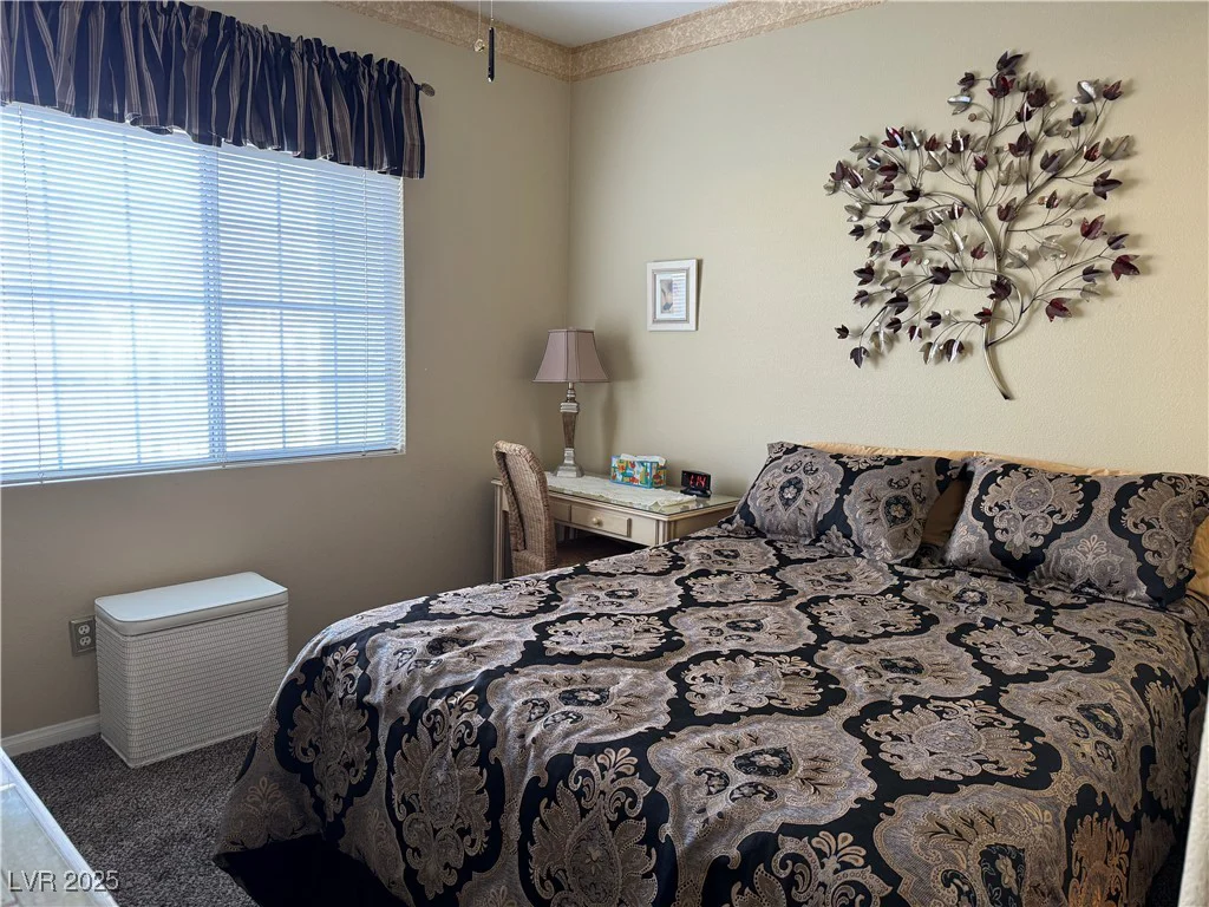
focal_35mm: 24
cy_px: 454
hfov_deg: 71.6
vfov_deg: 56.8
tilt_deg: -8.1
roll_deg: -1.5
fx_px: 838
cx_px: 604
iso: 200
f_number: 1.78
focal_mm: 6.76
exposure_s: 1/60
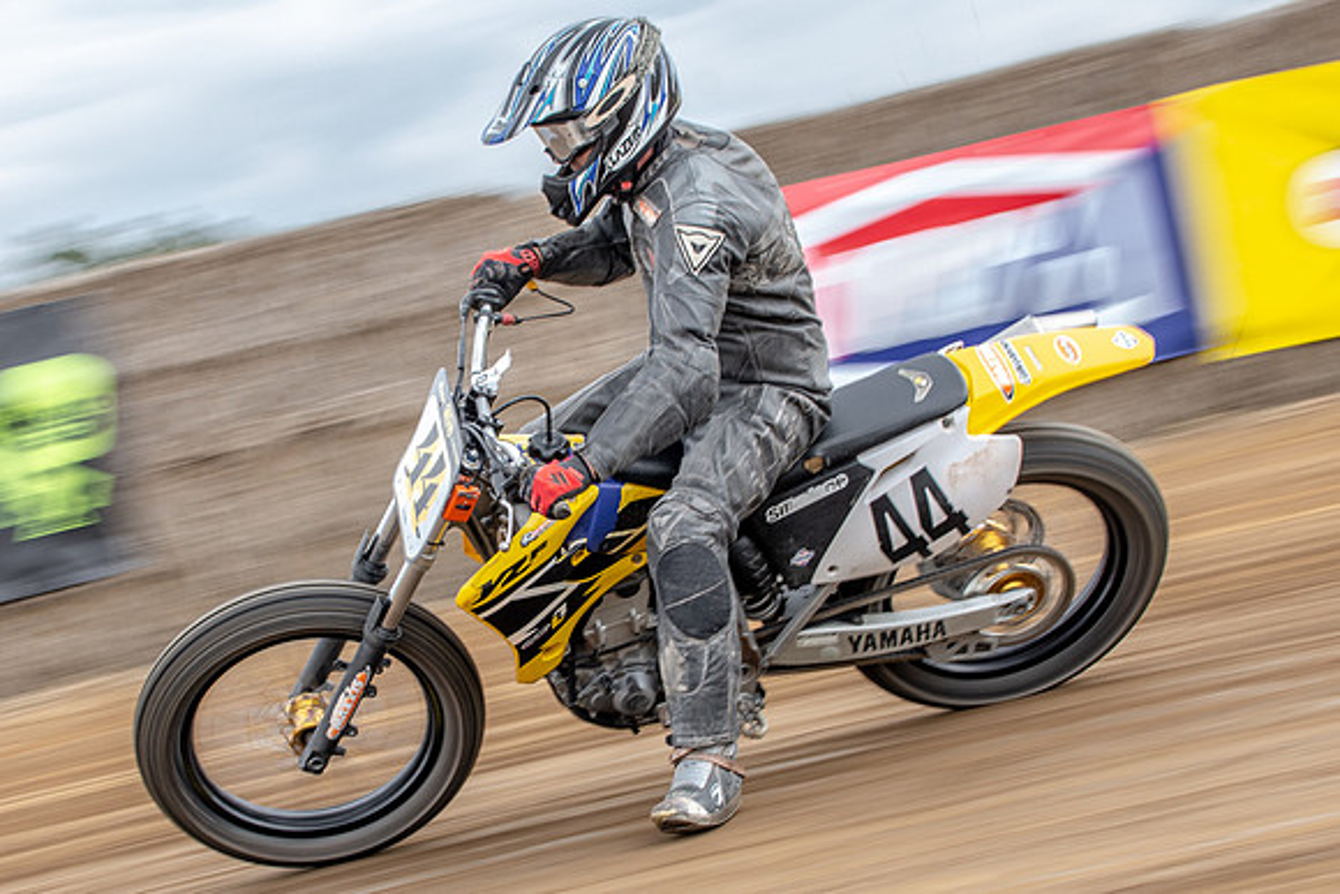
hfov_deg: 17.4
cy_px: 447
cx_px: 515
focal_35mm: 117
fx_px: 4372
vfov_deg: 11.7
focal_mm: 48
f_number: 9
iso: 200
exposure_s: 1/100
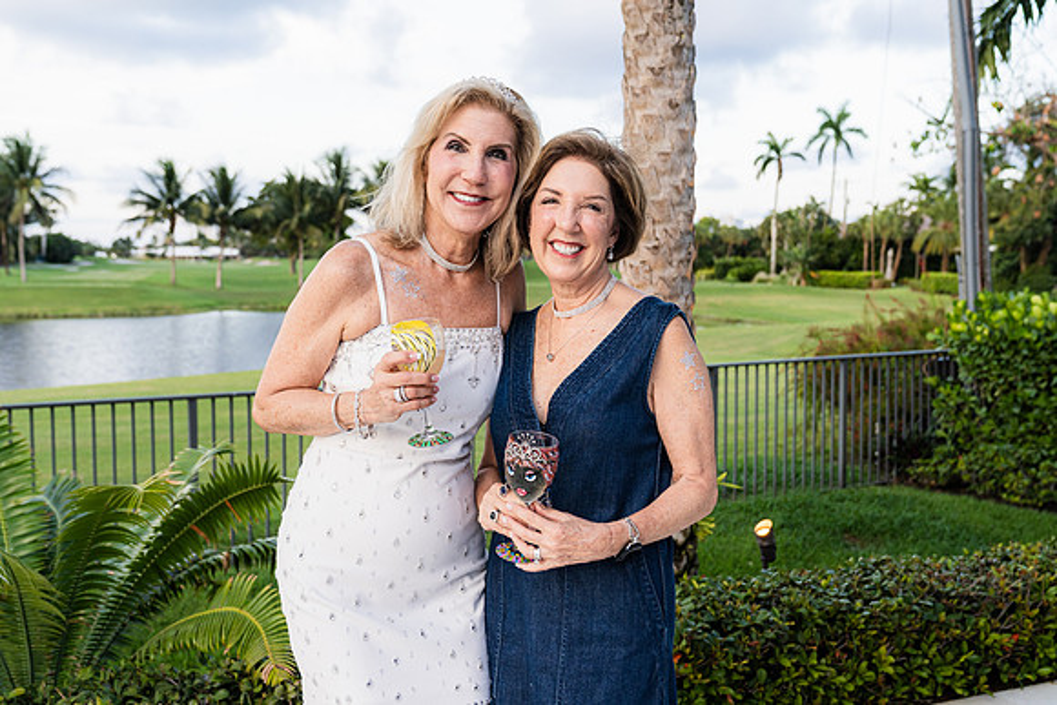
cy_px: 352
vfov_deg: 35.2
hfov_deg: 50.9
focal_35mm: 38
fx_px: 1111
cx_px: 528
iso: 640
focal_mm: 36
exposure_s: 1/125
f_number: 4.5
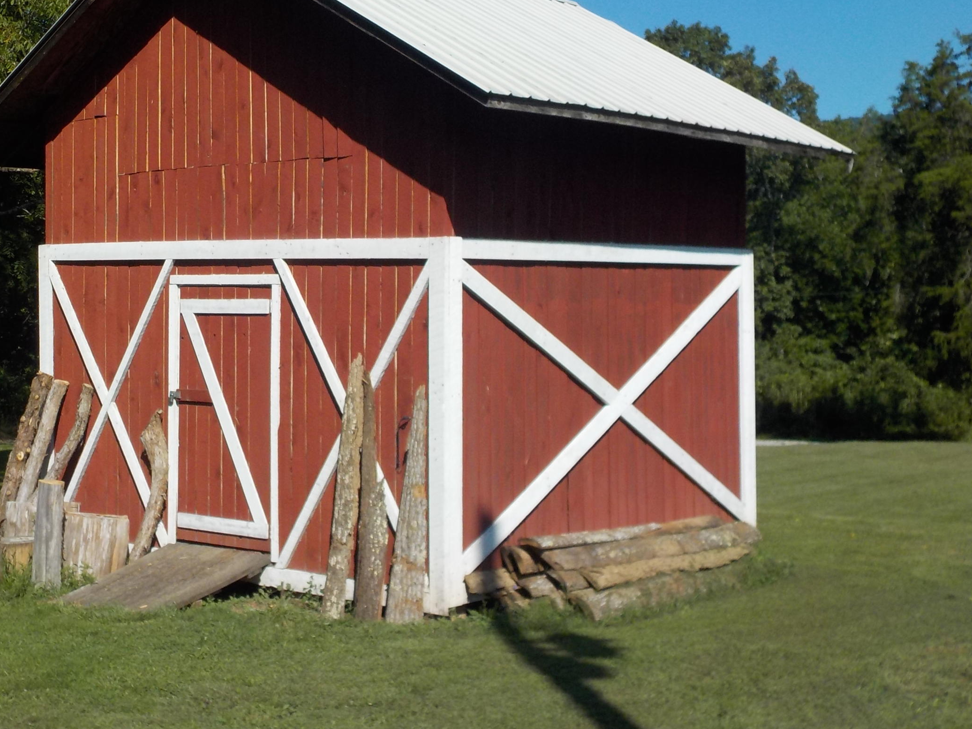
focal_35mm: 55
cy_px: 258
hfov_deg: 34.6
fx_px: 1544
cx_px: 324
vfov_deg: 26.4
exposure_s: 1/1250
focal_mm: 5.2
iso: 125
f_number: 3.7
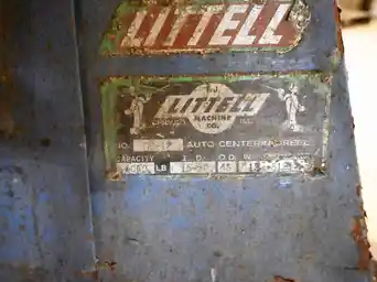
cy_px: 138
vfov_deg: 51.3
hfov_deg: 65.3
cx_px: 174
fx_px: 294
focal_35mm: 27
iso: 36000
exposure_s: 1/25
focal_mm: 16
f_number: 3.5
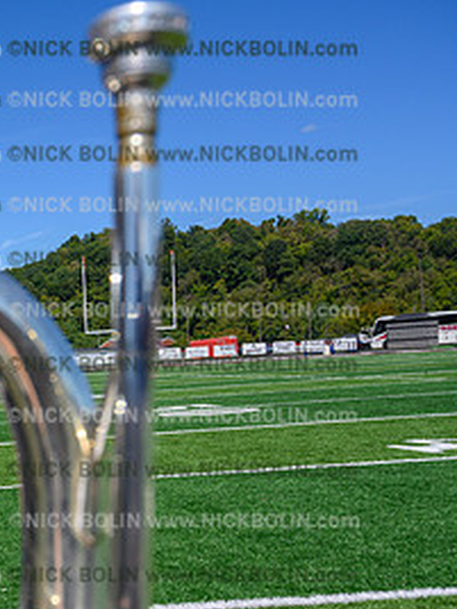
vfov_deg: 37.7
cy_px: 417
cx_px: -175
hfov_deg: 24.4
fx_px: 880
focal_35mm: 50
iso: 160
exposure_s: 1/640
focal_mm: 24
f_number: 8
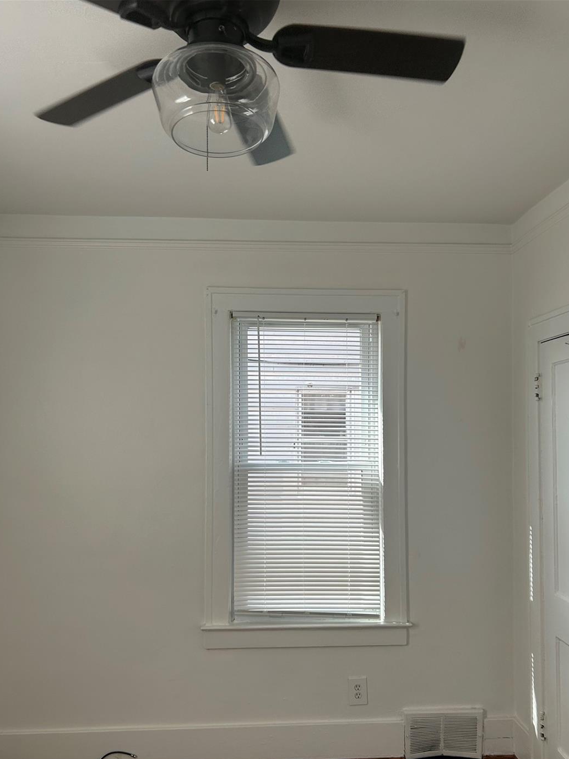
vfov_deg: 61.5
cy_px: 423
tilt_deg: +2.7
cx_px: 285
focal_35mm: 29
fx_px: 635
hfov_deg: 48.2
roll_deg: +0.4
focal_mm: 5.7
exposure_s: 1/344
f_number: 1.5
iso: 50
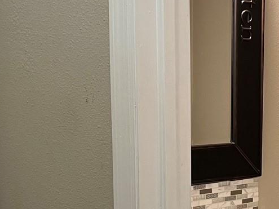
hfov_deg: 22.0
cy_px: 179
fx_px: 677
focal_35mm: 84
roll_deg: -1.9
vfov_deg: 17.4
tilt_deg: -7.2
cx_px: 307
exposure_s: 1/60
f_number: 1.5
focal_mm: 5.7
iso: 125
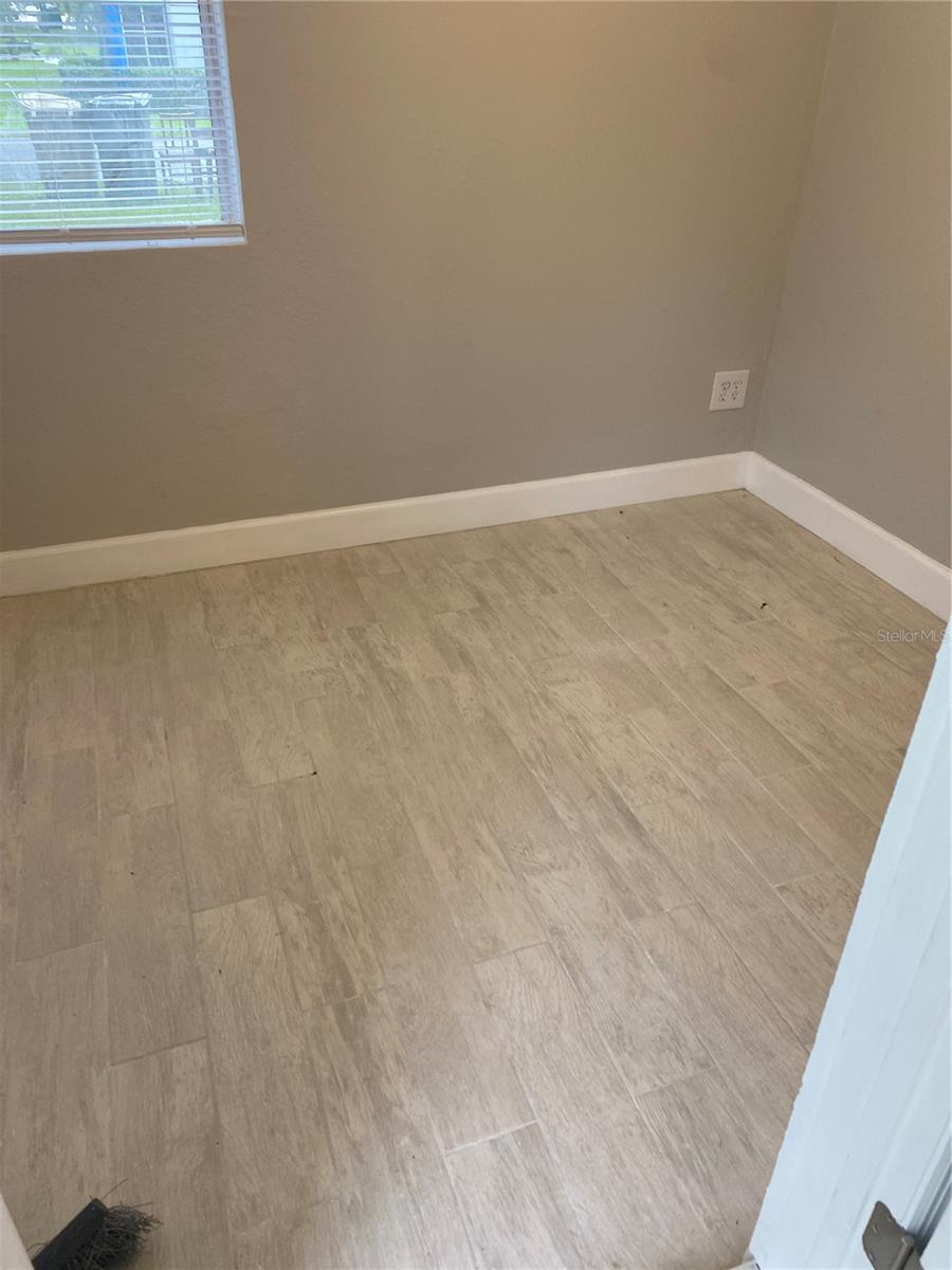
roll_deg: -1.5
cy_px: 635
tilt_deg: -30.1
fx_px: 953
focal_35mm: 26
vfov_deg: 67.3
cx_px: 476
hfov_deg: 53.1
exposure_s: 1/60
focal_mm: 4.25
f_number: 1.8
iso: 80
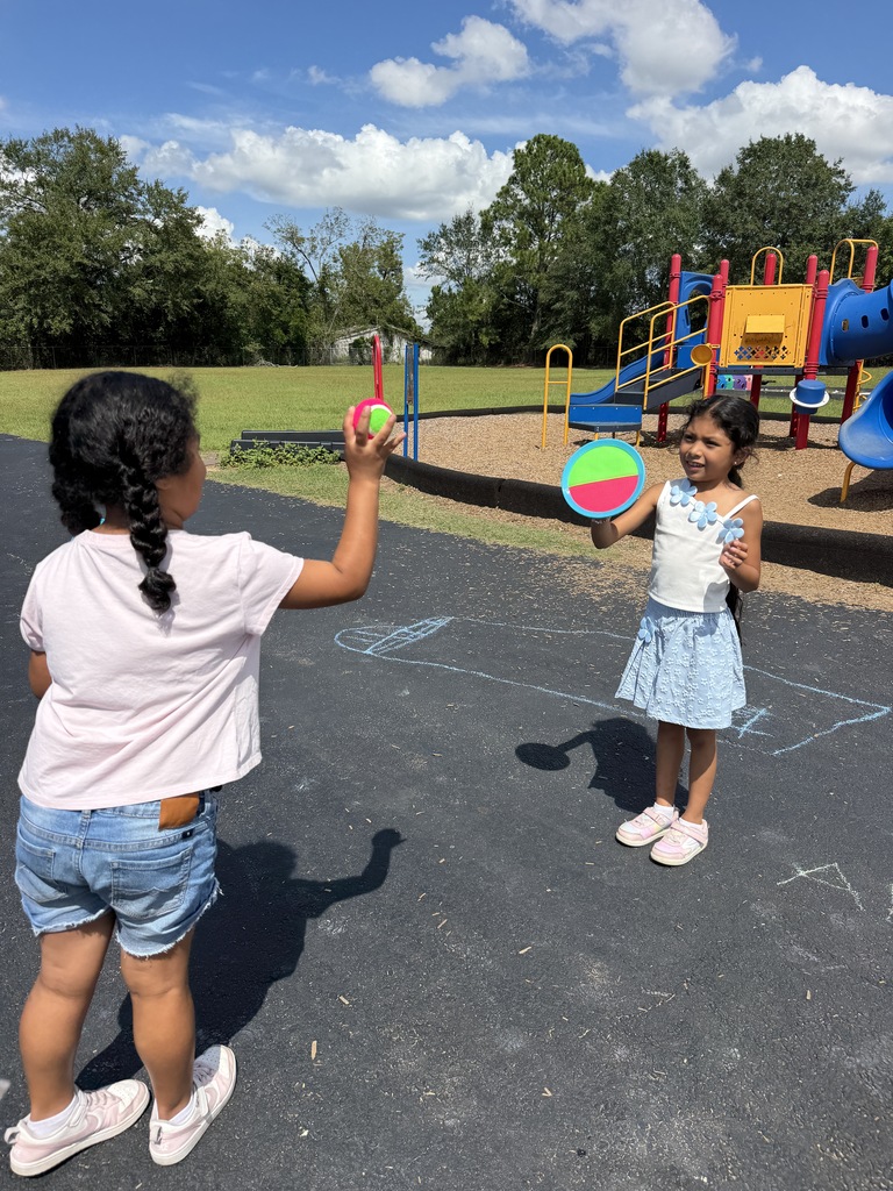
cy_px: 596
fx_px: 826
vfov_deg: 71.6
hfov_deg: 56.8
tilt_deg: -15.4
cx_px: 446
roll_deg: -0.6
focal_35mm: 24
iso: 80
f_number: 1.78
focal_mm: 6.76
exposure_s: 1/4405
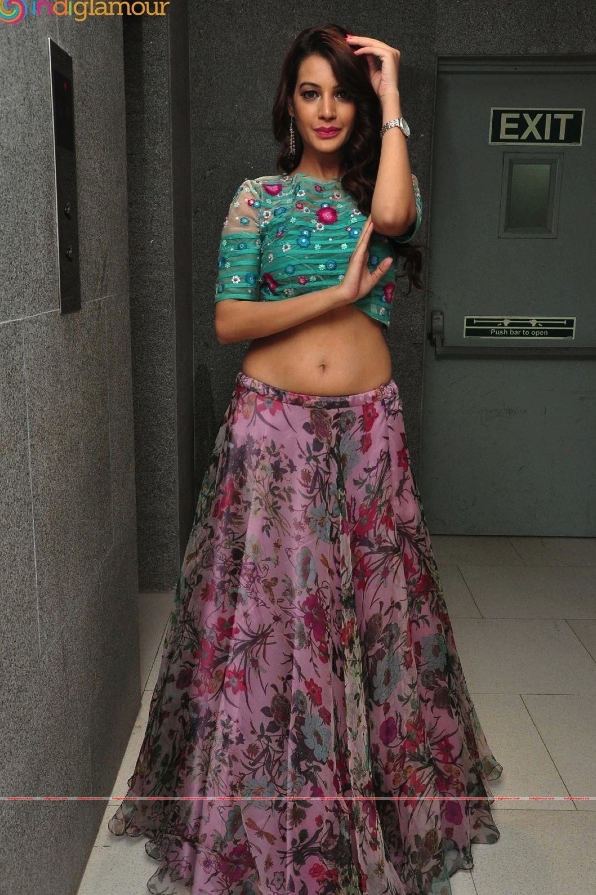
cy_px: 449
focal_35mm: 39
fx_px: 957
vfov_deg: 50.1
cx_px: 298
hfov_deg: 34.6
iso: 1250
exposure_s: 1/125
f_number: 9
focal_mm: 25
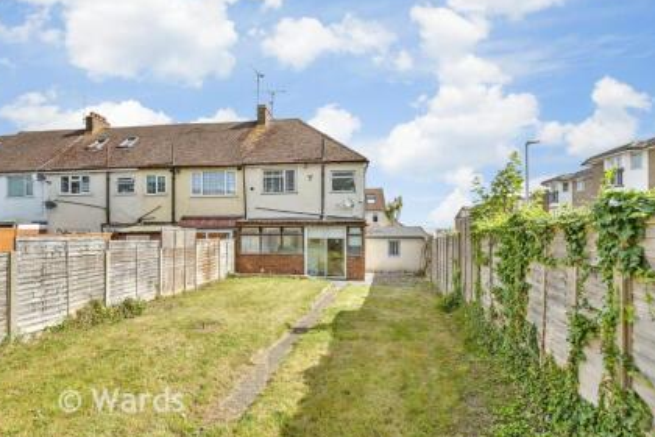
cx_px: 299
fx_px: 309
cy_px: 230
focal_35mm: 17
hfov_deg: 93.1
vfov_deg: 70.4
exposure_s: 1/400
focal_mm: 10
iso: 500
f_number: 10
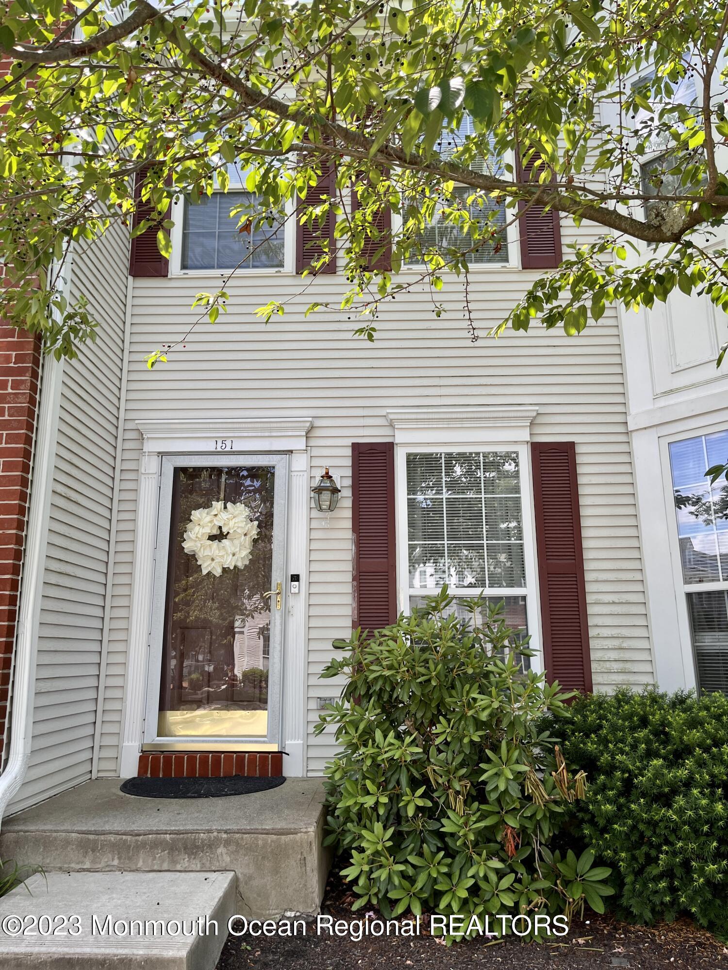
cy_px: 485
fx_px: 729
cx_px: 364
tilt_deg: +12.6
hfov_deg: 53.1
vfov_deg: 67.3
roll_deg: +1.0
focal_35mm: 26
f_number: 1.6
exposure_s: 1/684
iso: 50
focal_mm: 5.1
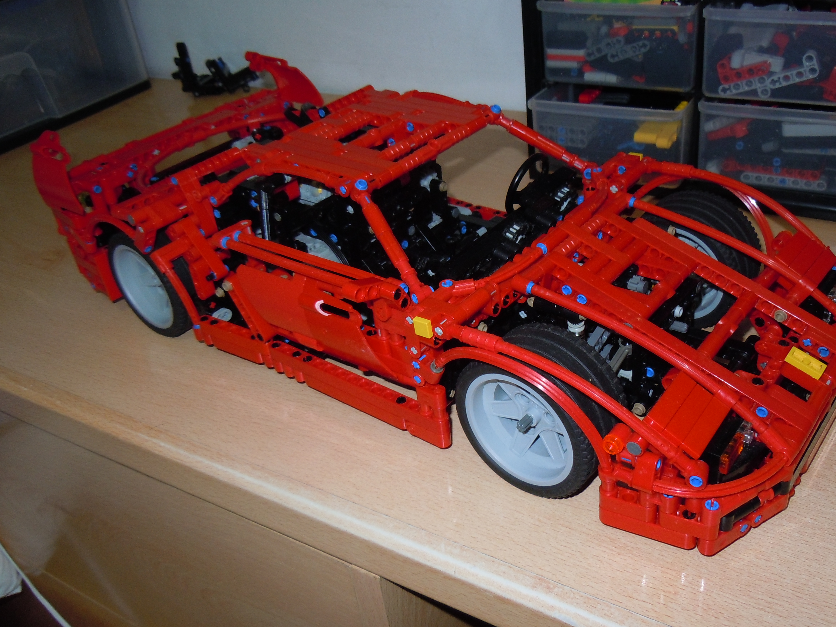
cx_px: 444
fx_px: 797
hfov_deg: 55.3
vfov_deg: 42.9
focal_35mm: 33
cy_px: 309
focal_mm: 5.4
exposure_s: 1/30
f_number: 3.5
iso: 200
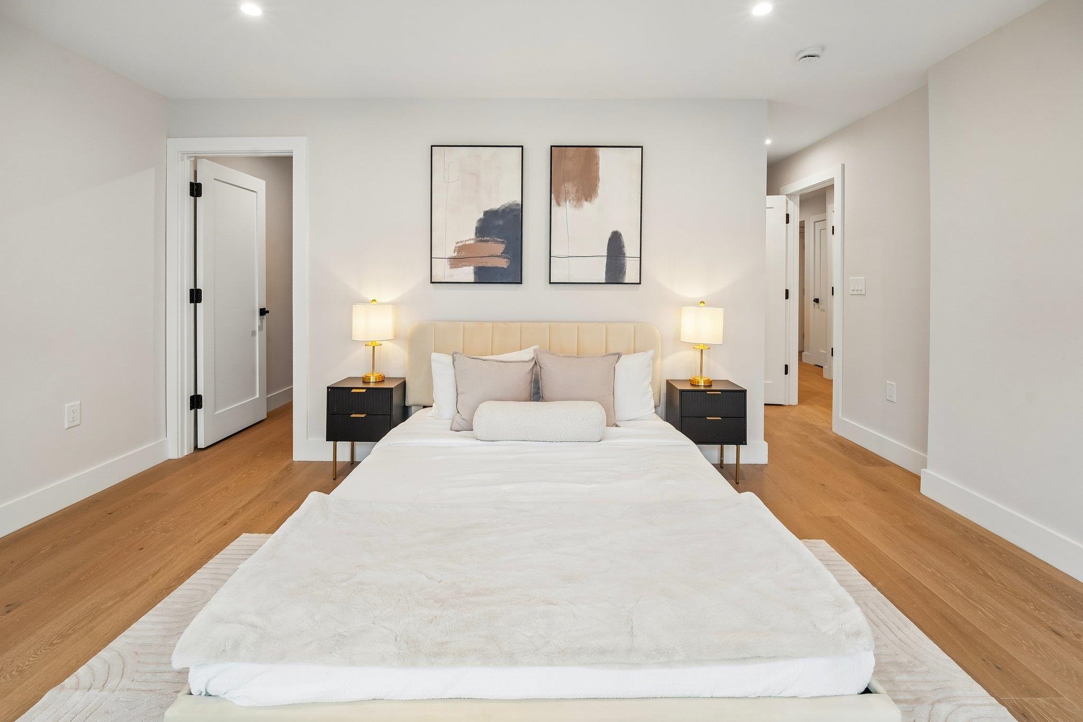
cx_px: 542
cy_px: 361
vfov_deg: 81.2
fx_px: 421
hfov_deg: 104.3
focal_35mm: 14
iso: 500
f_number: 7.1
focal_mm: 14
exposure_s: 1/15
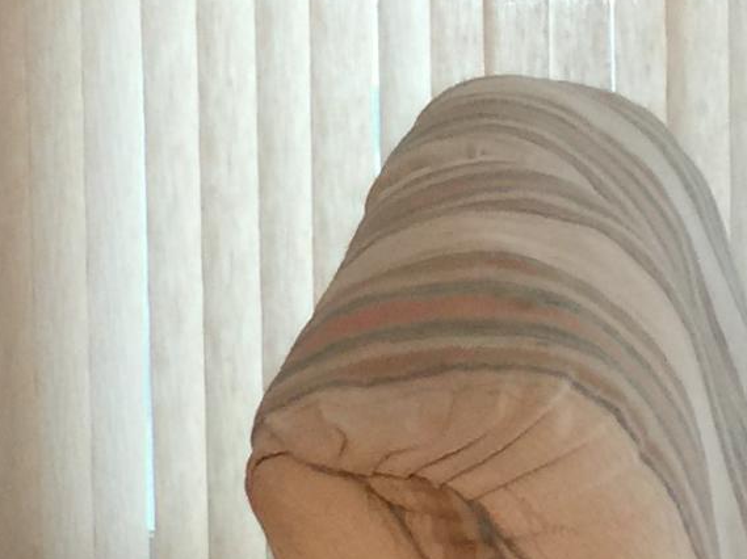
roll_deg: +0.2
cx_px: 532
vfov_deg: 9.6
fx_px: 3300
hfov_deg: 12.9
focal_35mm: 153
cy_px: -70
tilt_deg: -4.7
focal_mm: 4.15
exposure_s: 1/15
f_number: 2.2
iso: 40
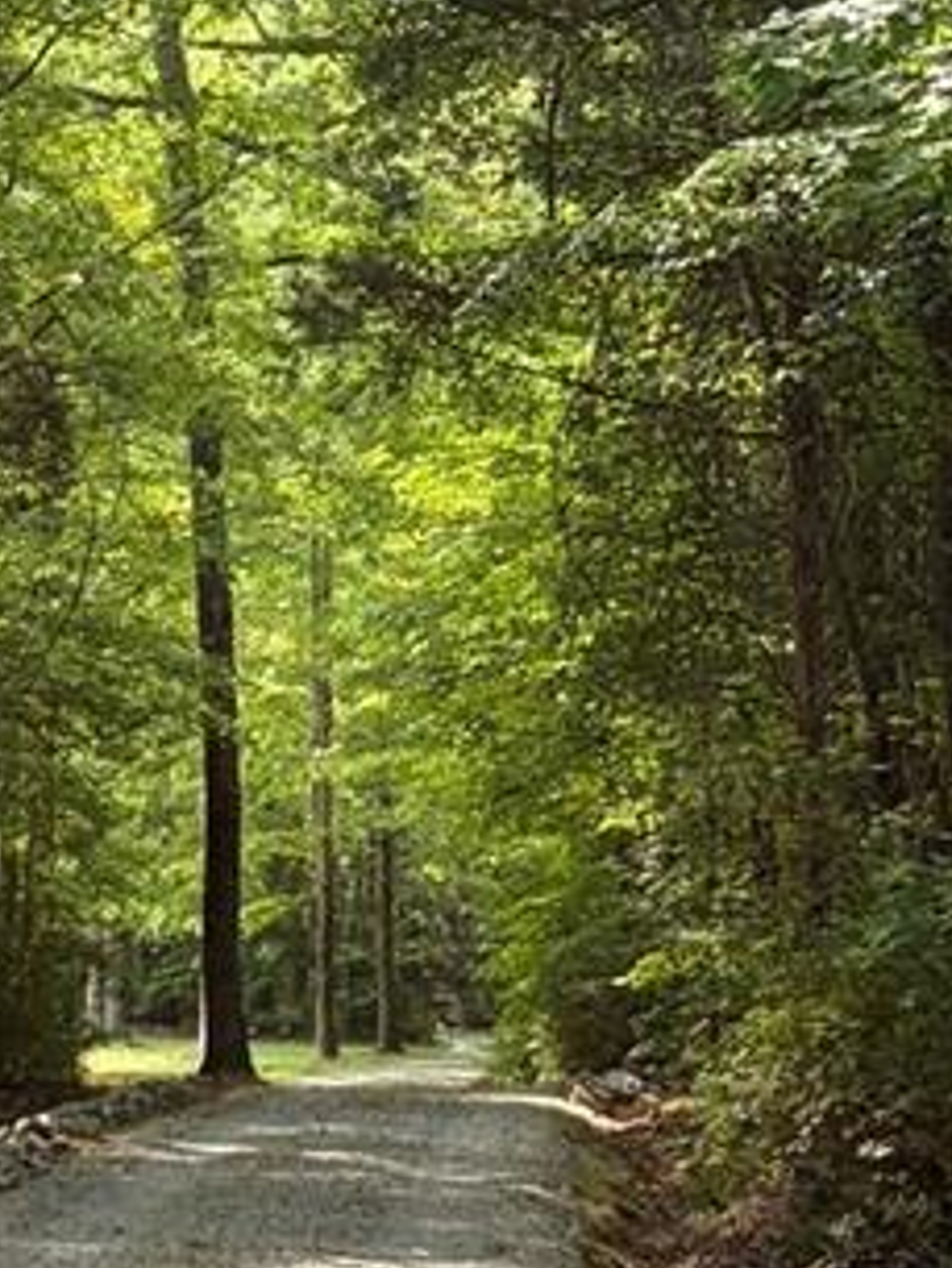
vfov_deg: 15.0
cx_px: 29
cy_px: 482
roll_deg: +1.7
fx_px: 4800
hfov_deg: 11.2
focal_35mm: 131
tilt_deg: +5.3
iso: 50
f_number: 1.6
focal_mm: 5.96
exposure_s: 1/182
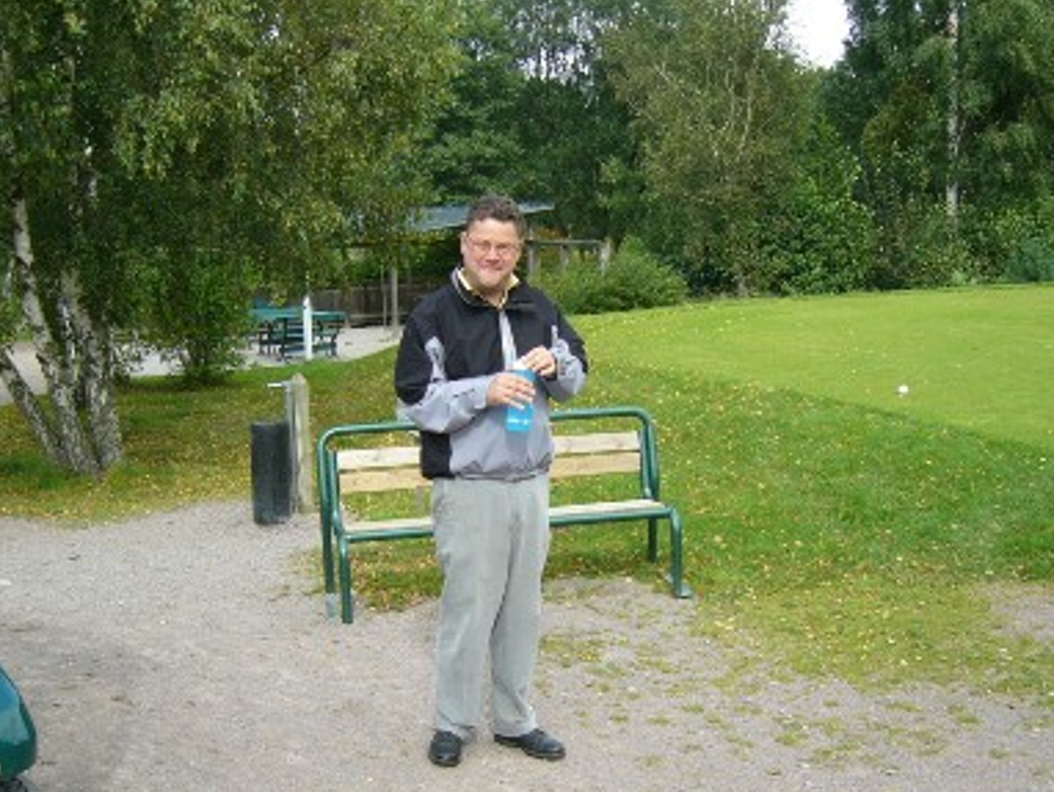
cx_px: 483
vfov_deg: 35.1
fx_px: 1249
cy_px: 453
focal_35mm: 41
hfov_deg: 45.7
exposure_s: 1/250
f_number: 2.8
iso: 50
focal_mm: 5.8
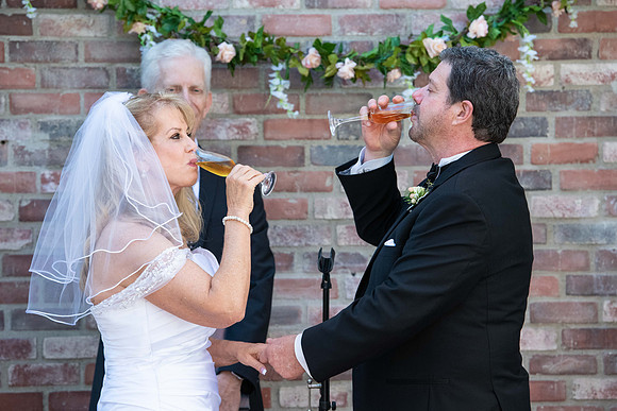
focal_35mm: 140
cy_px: 206
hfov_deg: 14.7
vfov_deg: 9.8
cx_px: 308
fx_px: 2400
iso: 1250
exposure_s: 1/1000
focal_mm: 140
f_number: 5
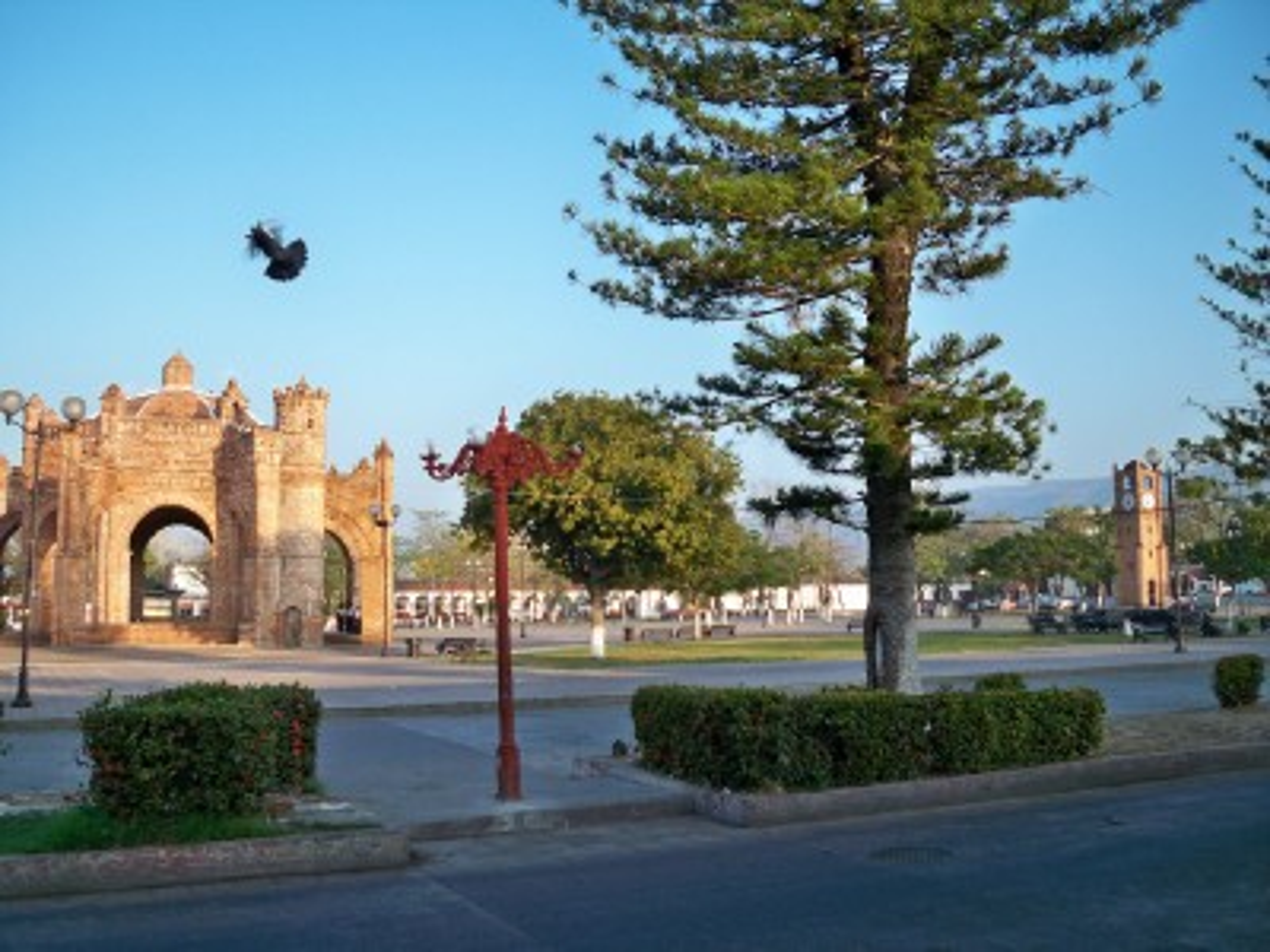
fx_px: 1284
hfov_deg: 52.6
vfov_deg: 40.7
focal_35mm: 35
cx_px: 635
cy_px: 476
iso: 64
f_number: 3.1
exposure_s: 1/250
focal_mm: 6.3
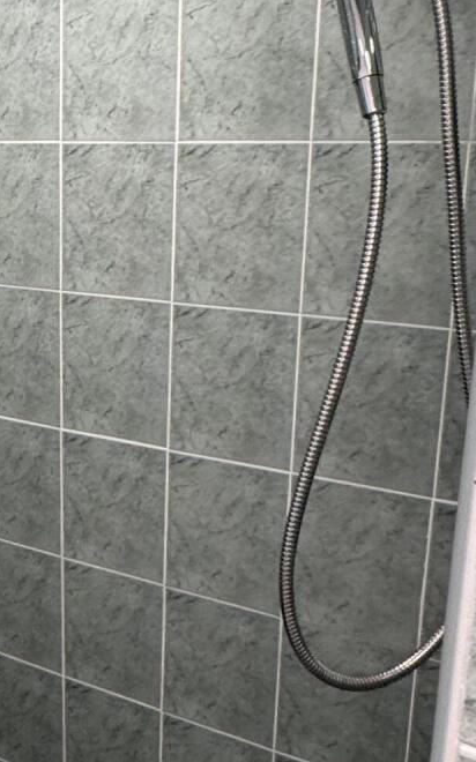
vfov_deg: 44.3
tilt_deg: -14.0
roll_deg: +1.7
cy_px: 337
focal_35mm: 45
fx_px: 935
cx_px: -25
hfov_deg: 26.7
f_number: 2.2
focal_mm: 2.22
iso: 250
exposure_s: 1/60
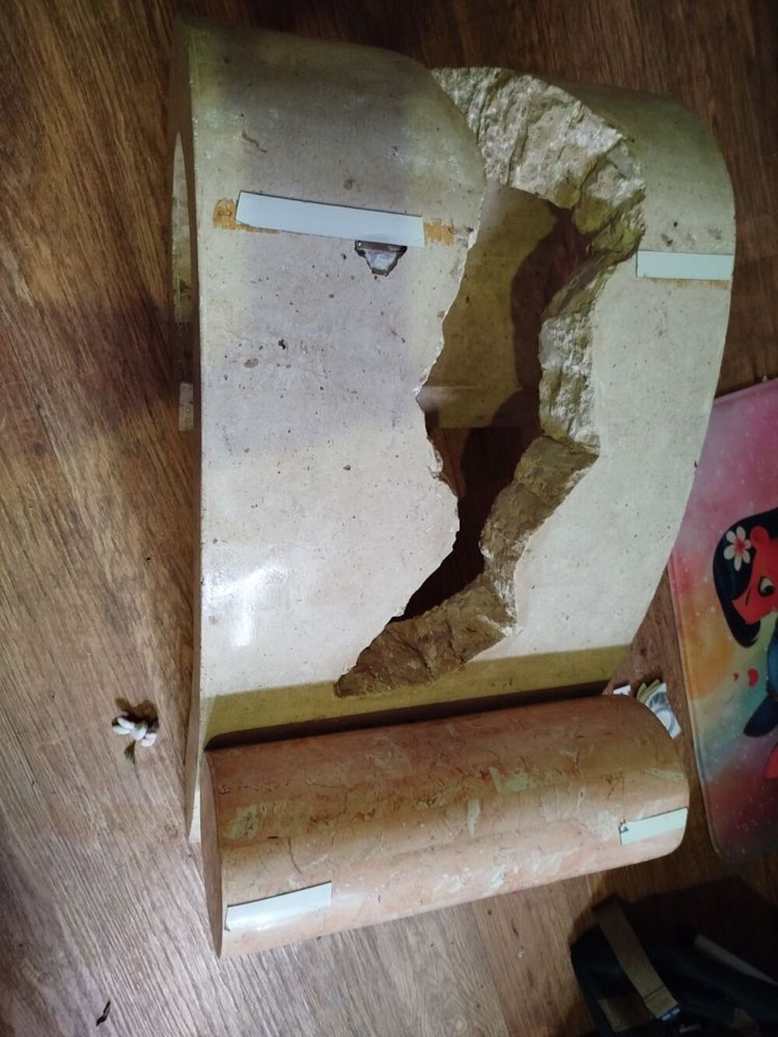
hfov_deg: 56.8
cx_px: 389
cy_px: 518
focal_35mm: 24
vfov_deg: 71.6
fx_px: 719
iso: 500
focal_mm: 5.31
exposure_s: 1/20
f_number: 1.7
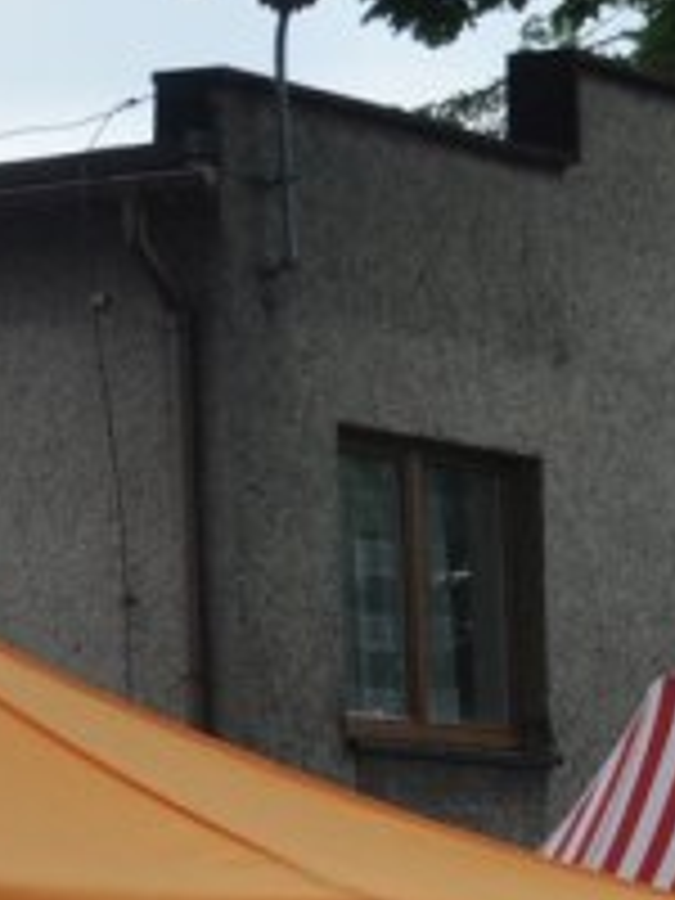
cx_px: -380
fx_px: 6734
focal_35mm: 259
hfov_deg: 5.7
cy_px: 1762
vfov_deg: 7.4
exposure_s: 1/250
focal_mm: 30
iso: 200
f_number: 7.1
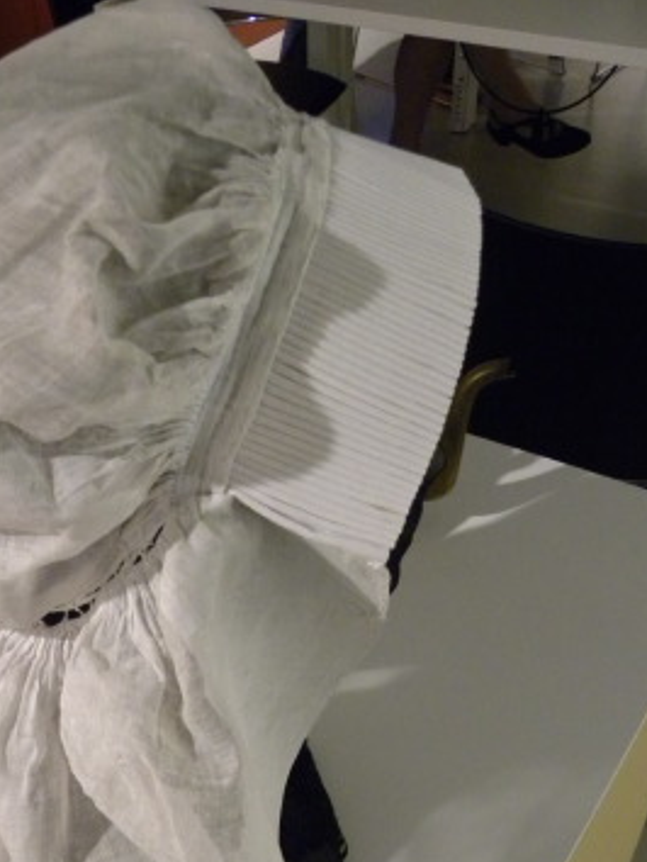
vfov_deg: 38.3
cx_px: 229
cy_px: 735
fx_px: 1170
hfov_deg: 30.7
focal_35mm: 47
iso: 400
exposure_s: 1/53.7
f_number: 2.8
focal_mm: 4.6
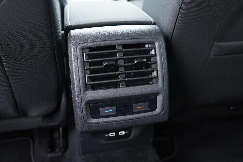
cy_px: 81
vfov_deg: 36.9
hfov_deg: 53.1
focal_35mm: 36
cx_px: 122
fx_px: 243
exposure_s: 1/40
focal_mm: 24
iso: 1250
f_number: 2.8
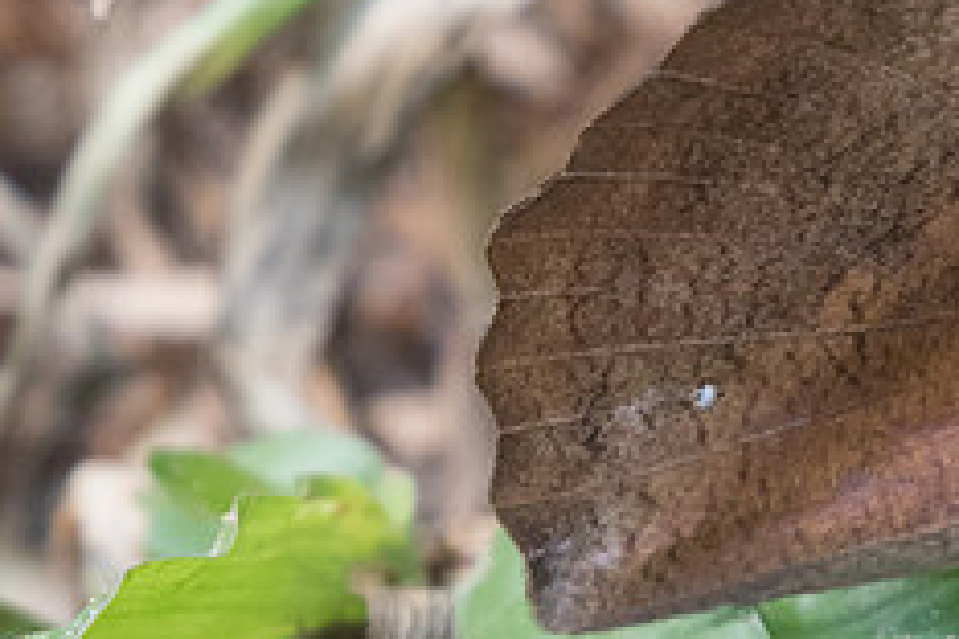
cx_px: 1020
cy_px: 214
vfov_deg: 0.6
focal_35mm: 2166
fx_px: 57695
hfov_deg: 1.0
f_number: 6.3
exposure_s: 1/400
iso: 1000
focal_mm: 400
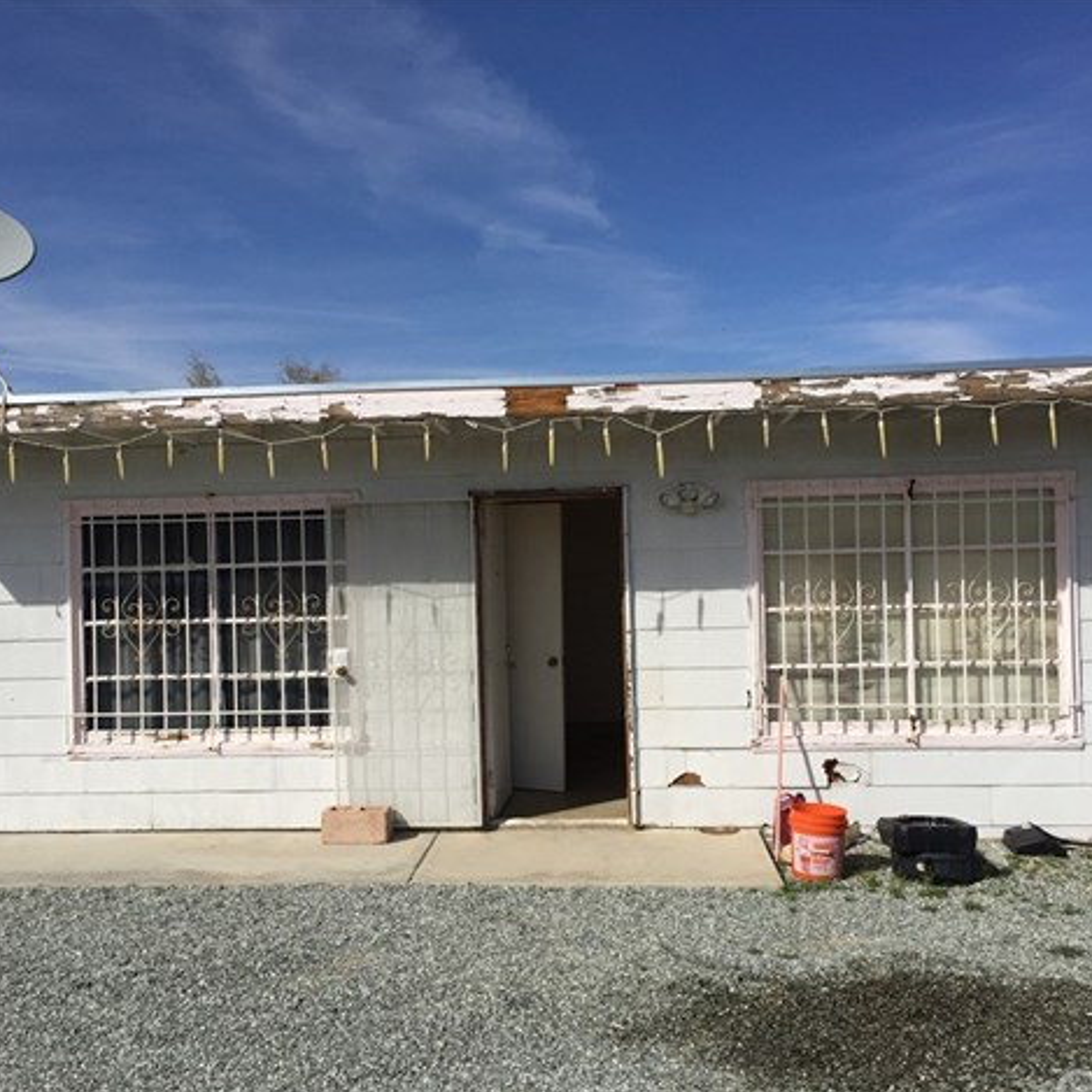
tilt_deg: +0.2
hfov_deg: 47.2
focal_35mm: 35
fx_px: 1249
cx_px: 498
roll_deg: +1.1
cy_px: 554
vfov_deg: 47.2
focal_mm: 4.15
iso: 32
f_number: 2.2
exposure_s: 1/5650
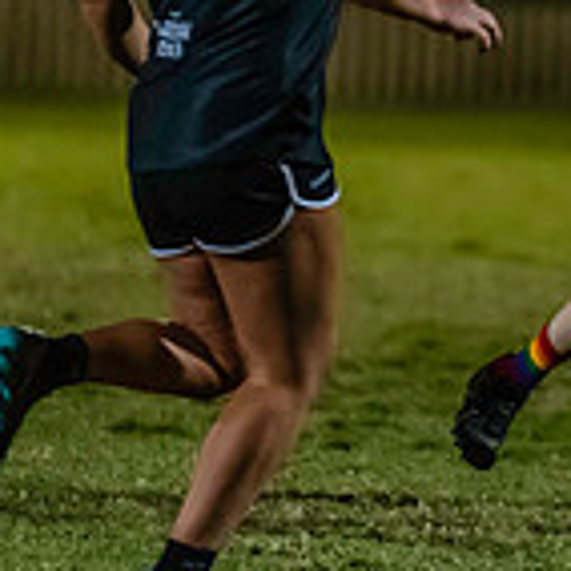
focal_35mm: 1063
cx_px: 962
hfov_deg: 1.6
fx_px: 19838
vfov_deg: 1.6
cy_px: -39
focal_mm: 240
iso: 10000
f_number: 2.8
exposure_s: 1/1000
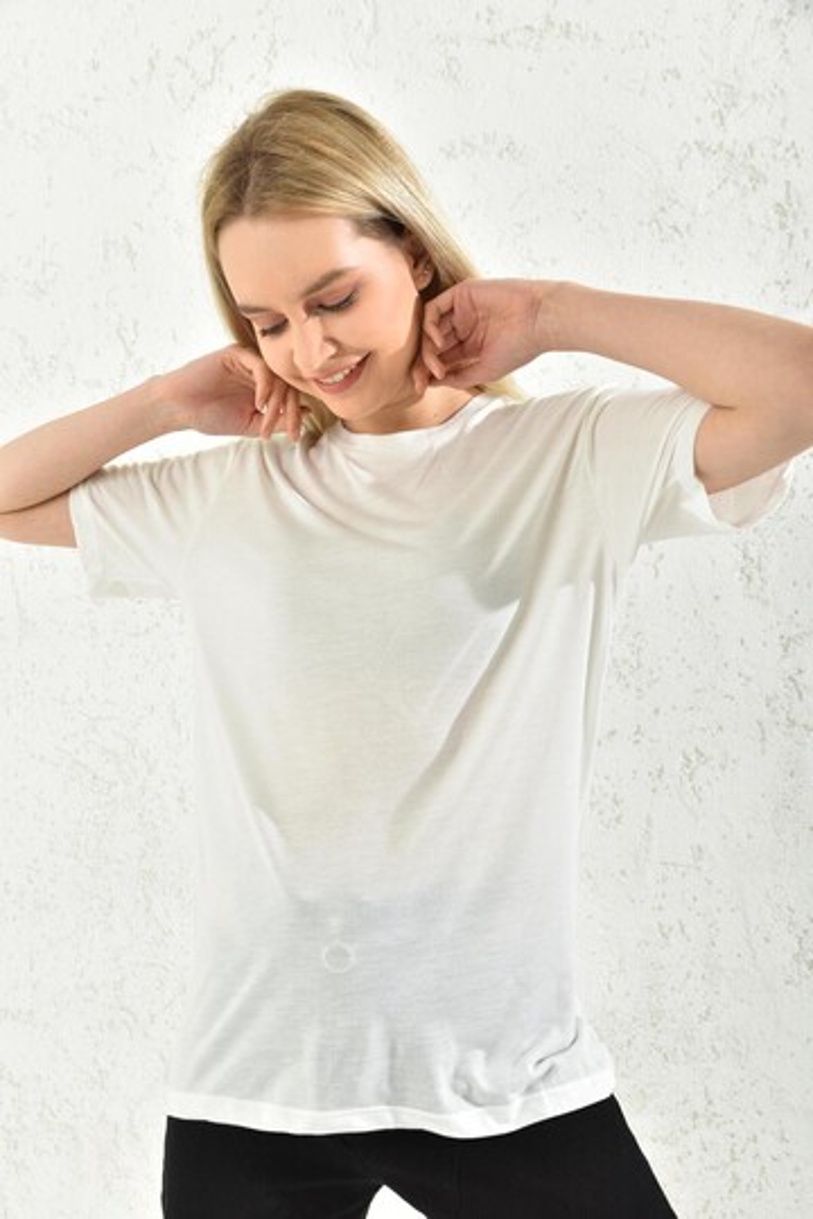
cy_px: 610
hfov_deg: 35.1
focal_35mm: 38
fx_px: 1287
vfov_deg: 50.7
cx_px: 406
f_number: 7.1
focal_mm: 38
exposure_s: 1/160
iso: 100
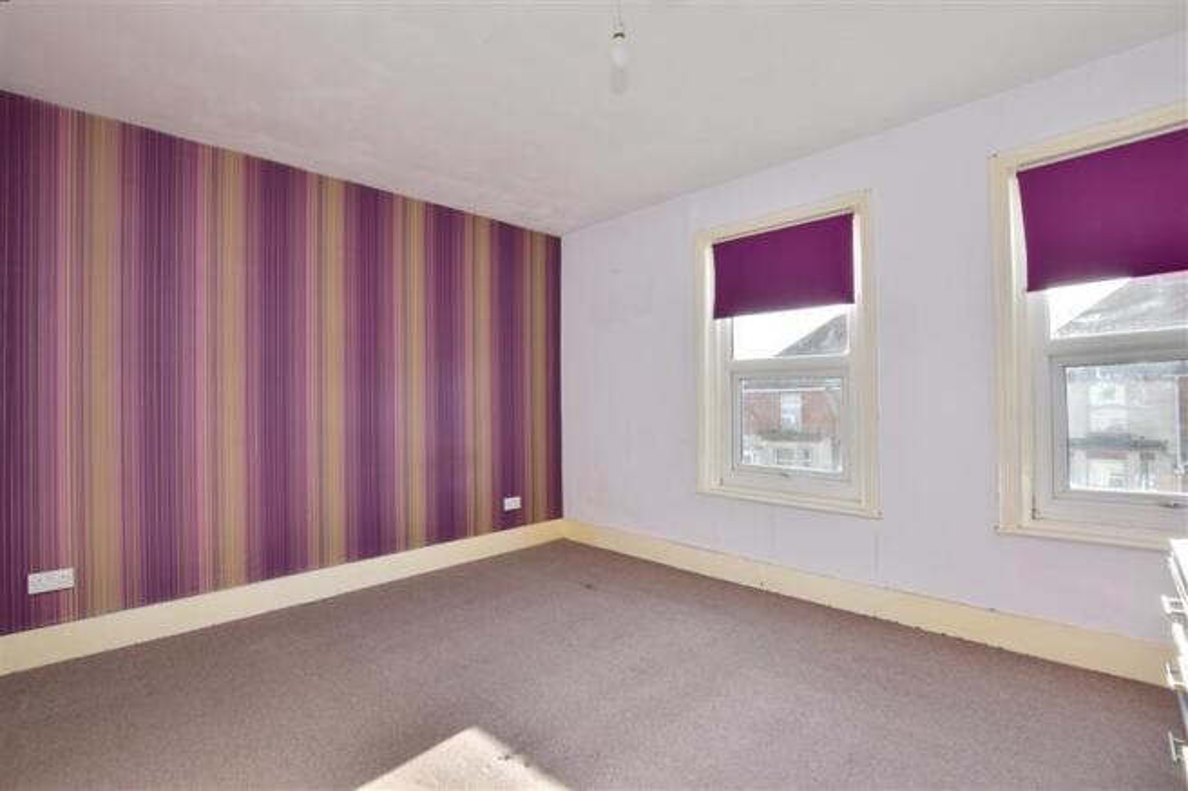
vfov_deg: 77.3
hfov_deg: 100.4
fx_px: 495
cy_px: 396
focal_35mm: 15
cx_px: 594
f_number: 11
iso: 400
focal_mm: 10
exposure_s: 1/40
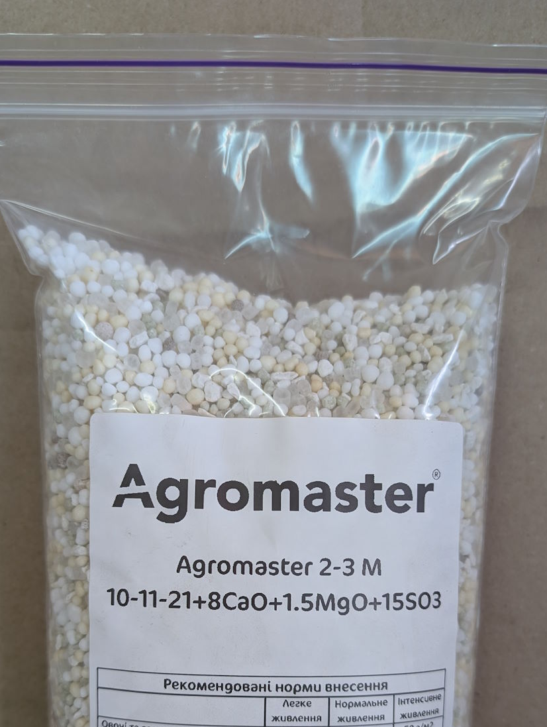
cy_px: 518
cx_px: 271
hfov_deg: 40.8
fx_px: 736
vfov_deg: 51.0
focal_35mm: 35
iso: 45
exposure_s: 1/30.4
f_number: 1.68
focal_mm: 6.9
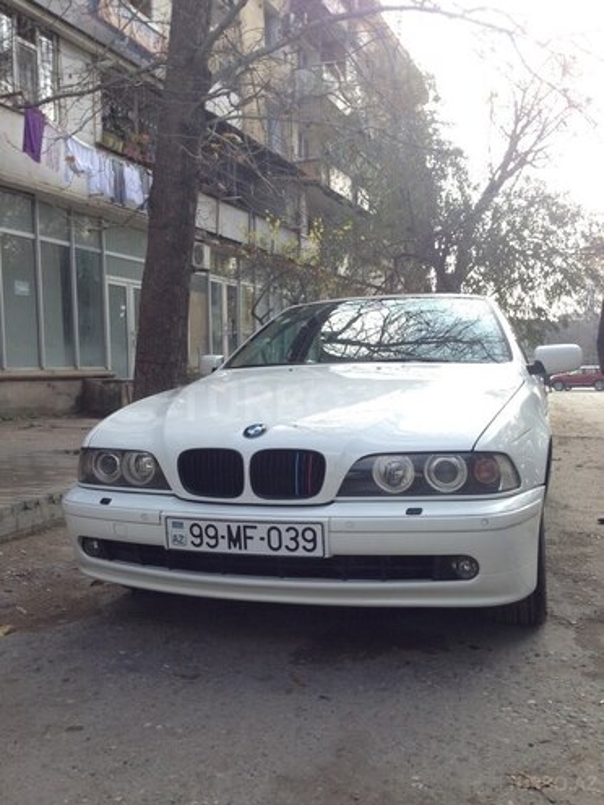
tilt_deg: -1.9
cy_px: 402
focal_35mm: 33
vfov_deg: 55.4
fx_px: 768
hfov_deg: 42.9
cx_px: 302
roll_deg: +0.7
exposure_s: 1/317
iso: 50
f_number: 2.4
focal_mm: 4.12
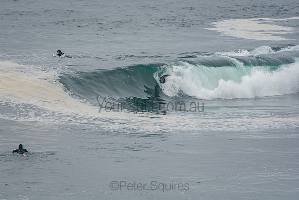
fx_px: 4984
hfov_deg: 3.4
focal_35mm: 600
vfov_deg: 2.3
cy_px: 100
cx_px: 150
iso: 320
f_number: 5.6
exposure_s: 1/1250
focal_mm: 400
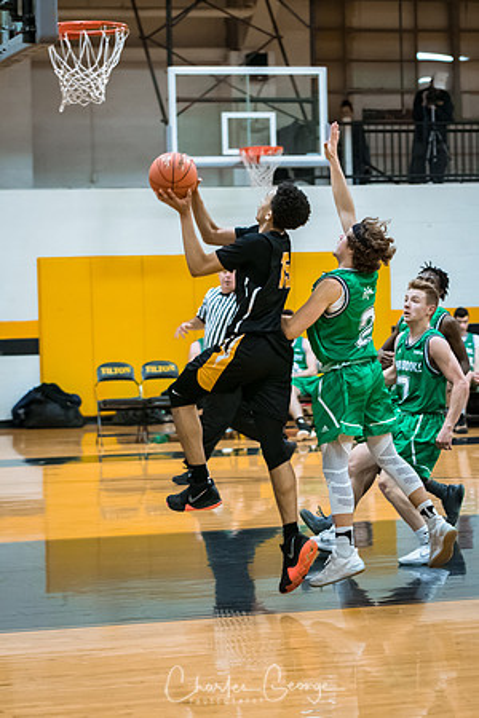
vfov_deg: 18.2
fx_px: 2245
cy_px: 359
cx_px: 240
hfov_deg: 12.2
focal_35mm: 112
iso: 3200
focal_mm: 75
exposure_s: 1/400
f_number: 2.8
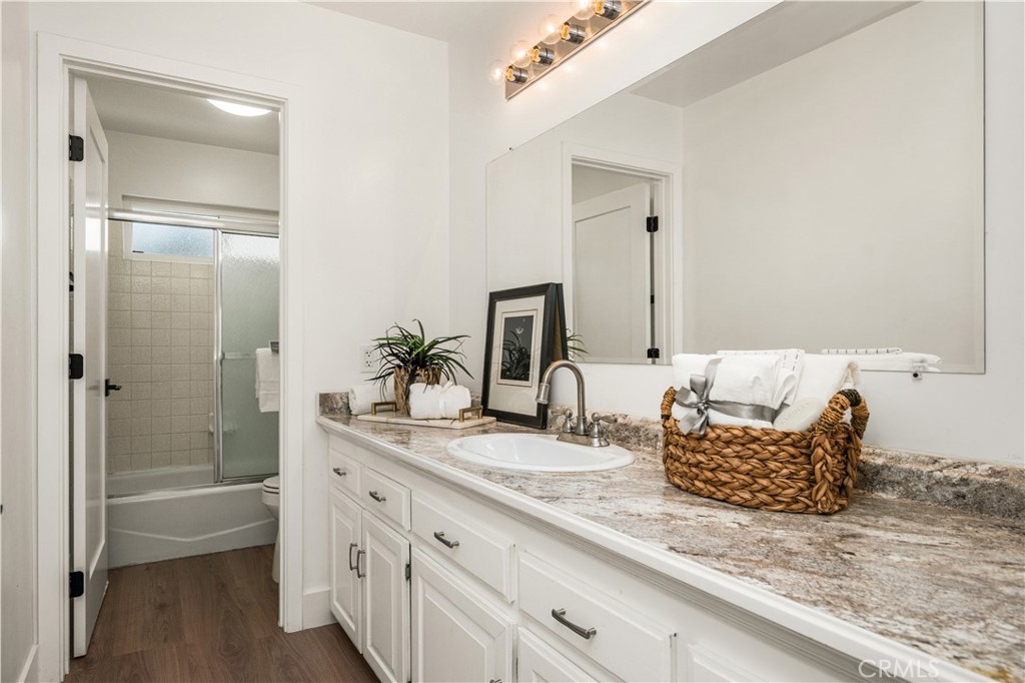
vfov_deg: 67.3
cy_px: 342
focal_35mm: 18
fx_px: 512
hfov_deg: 90.0
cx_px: 512
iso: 100
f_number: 6.3
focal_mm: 18
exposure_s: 1/30
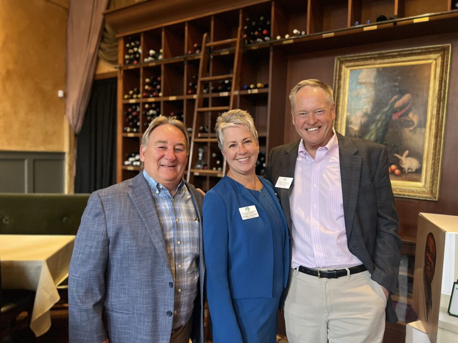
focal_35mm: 26
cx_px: 229
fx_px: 344
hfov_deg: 67.3
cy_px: 172
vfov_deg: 53.1
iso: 500
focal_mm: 5.7
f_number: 1.5
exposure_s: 1/60
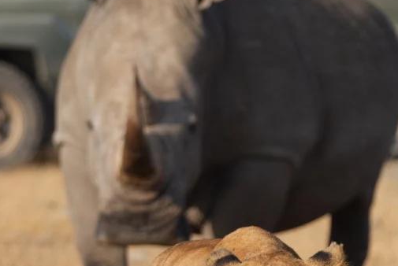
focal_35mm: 823
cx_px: 166
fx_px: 9105
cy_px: 275
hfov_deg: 2.5
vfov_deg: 1.7
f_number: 6.3
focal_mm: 257.2
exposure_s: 1/320
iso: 100
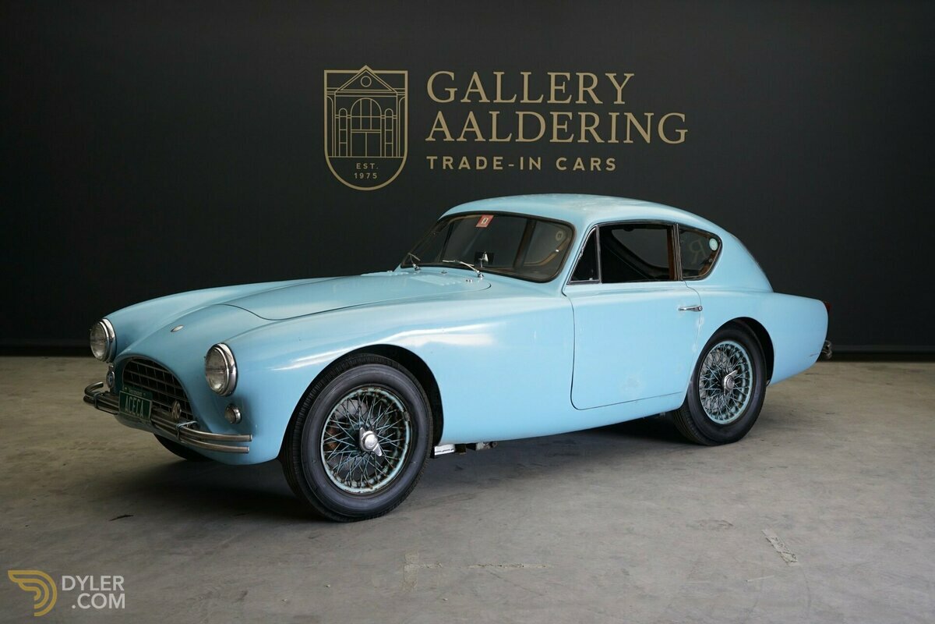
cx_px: 468
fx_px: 1195
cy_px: 312
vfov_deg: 29.2
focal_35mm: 46
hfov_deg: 42.7
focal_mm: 46
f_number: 6.3
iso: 800
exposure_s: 1/15
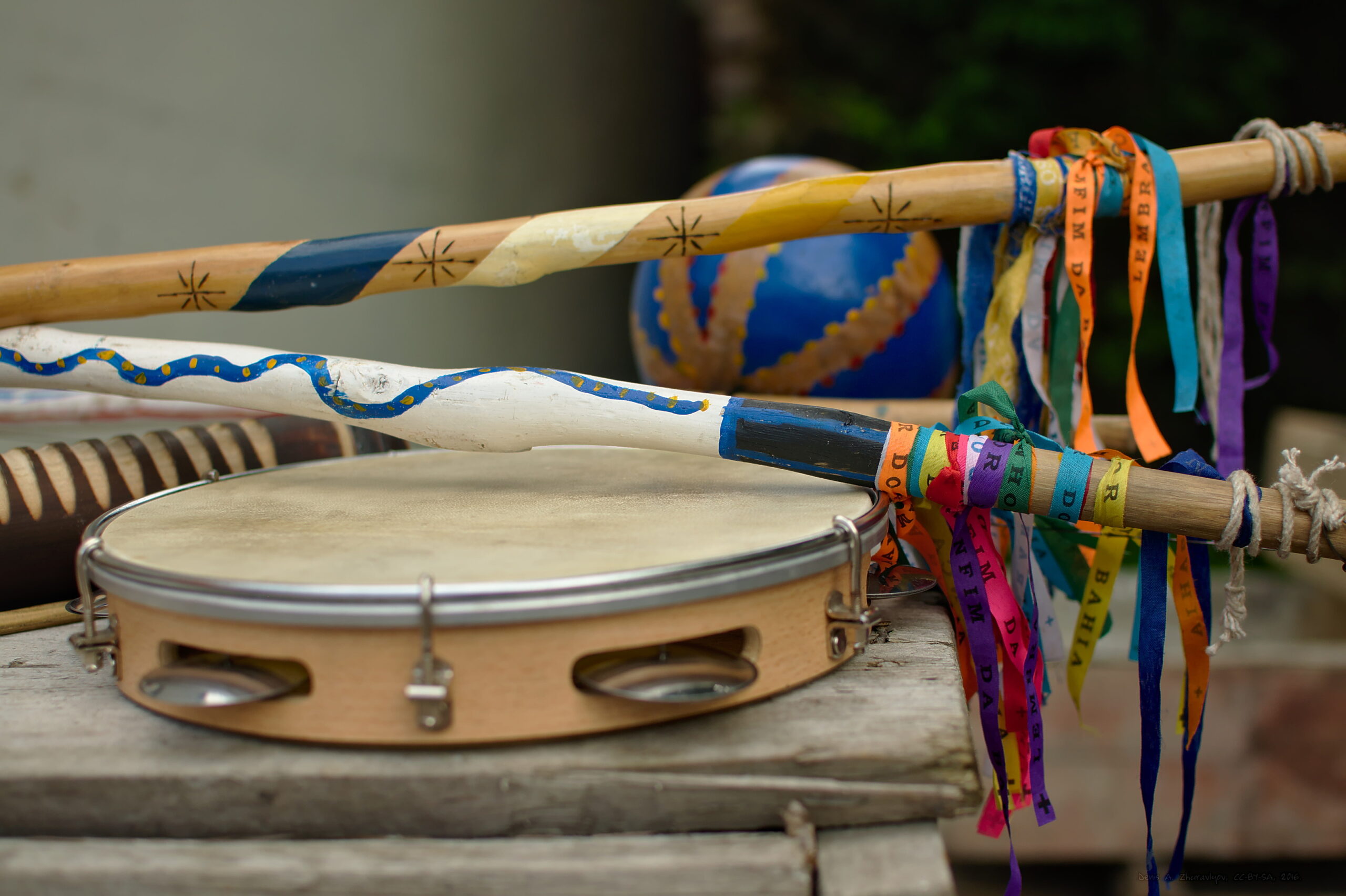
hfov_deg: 37.9
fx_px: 1961
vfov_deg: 25.7
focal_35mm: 52
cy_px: 448
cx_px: 673
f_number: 2.8
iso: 200
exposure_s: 1/800
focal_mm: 35
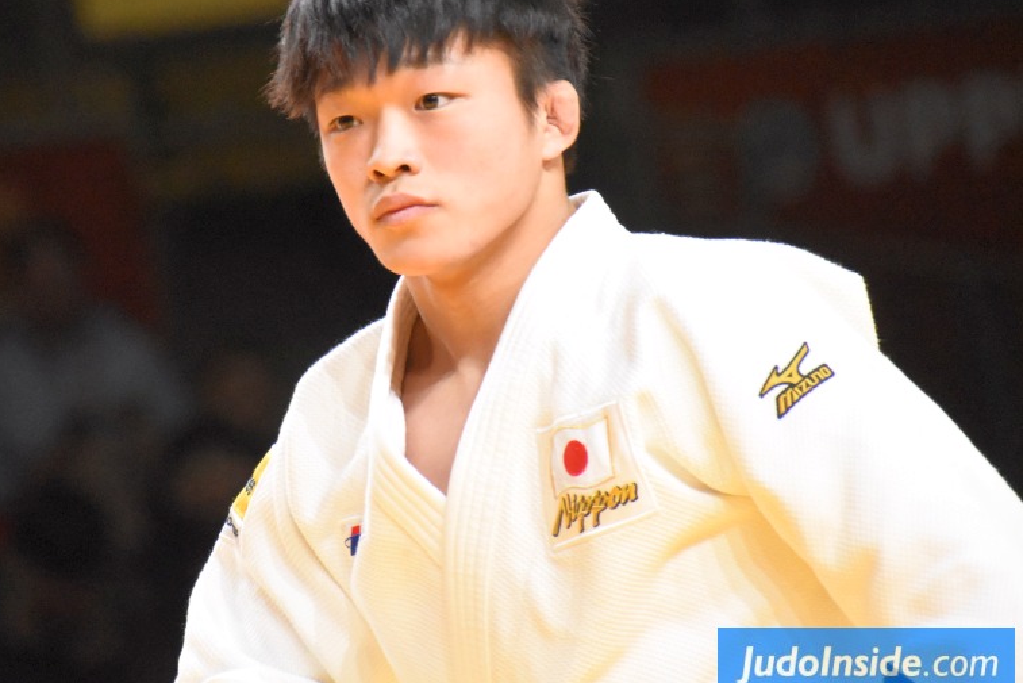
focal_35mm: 609
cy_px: 282
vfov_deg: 2.3
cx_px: 364
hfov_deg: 3.4
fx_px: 17308
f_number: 7.1
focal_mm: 300
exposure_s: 1/500
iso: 6400
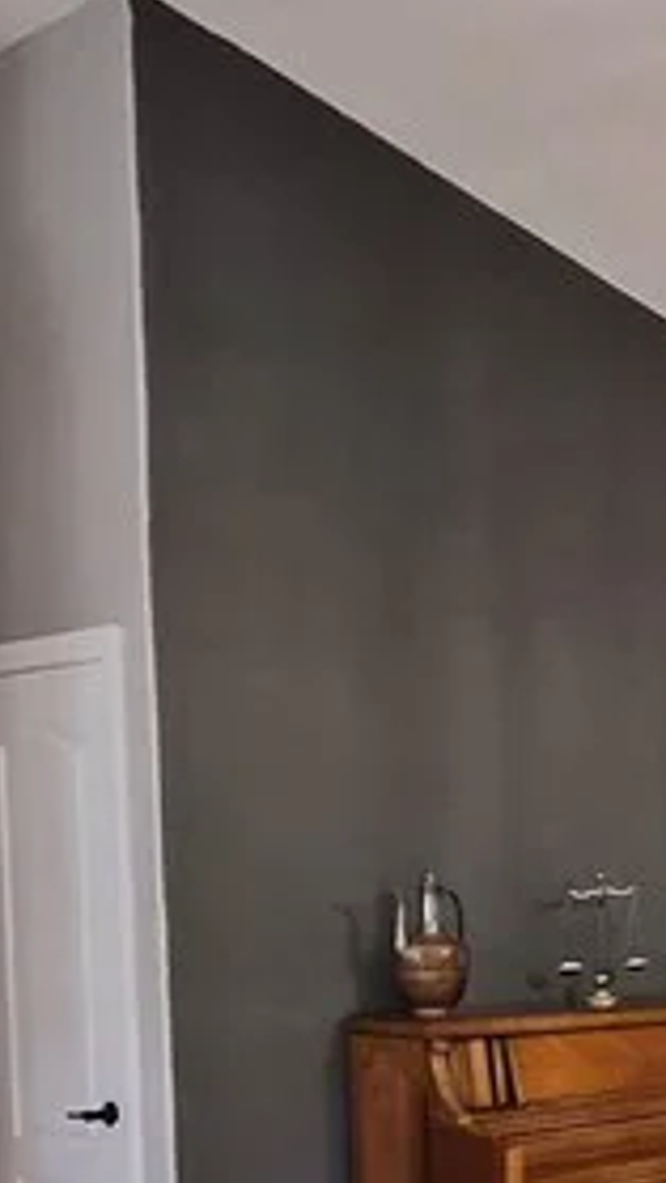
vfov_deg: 37.6
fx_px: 1632
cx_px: 1137
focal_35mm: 52
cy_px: 1035
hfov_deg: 18.8
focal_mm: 1.7
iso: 500
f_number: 2.2
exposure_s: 1/60
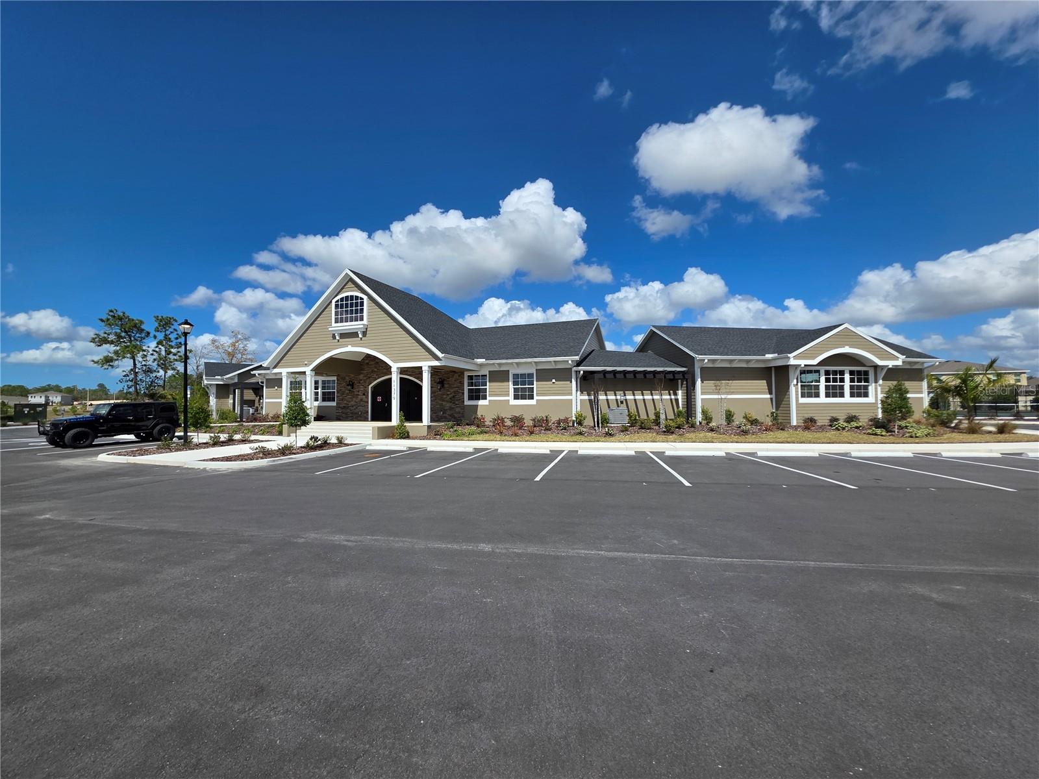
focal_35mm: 13
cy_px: 390
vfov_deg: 89.9
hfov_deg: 106.2
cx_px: 520
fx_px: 390
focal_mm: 2.2
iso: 40
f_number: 1.9
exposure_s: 1/3707
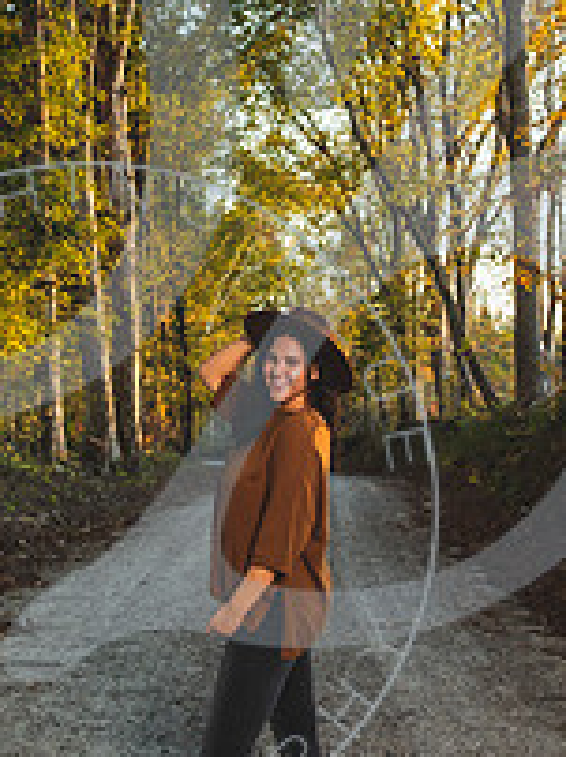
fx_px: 1311
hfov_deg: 24.4
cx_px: 259
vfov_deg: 31.8
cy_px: 225
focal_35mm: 60
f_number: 2.8
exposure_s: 1/320
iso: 200
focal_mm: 28
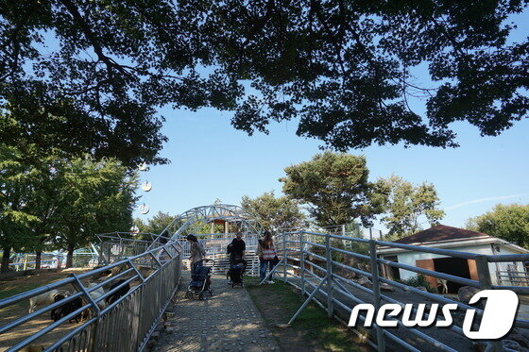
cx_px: 264
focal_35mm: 24
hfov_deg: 73.8
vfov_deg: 53.1
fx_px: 353
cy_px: 176
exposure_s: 1/125
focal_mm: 16
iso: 100
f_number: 8
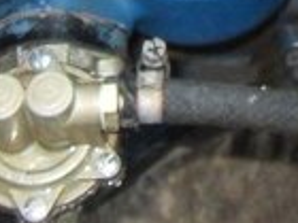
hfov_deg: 11.8
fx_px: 1420
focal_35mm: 165
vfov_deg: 8.5
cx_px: 326
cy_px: -237
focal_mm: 6.3
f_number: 3.5
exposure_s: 1/45
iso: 400
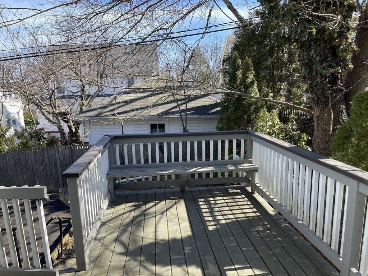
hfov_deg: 67.3
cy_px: 138
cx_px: 184
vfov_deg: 53.1
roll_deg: +1.9
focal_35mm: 26
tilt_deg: -9.0
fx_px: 276
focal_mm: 5.1
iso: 32
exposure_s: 1/867
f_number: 1.6
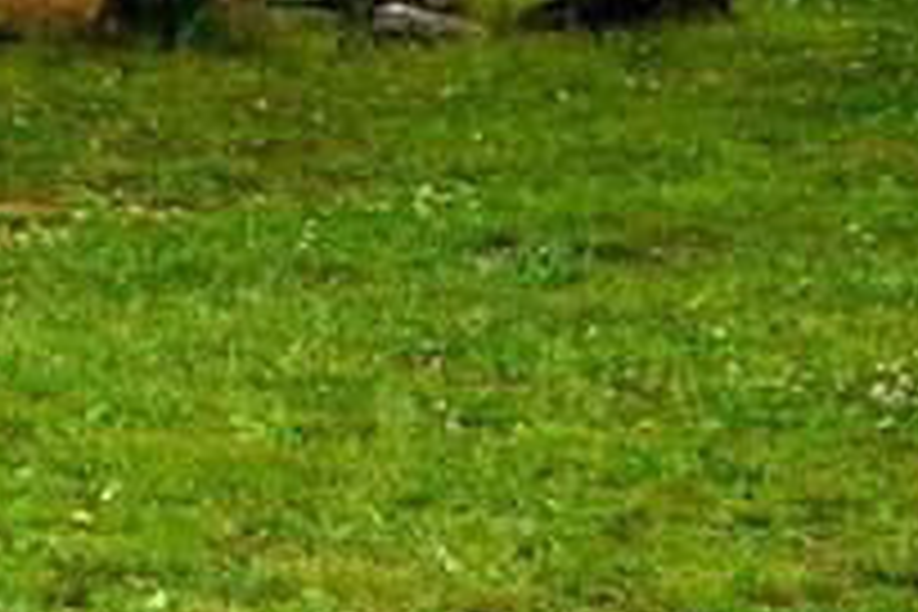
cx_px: -1714
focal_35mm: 188
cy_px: -747
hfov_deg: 9.1
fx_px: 4794
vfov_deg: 7.0
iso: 100
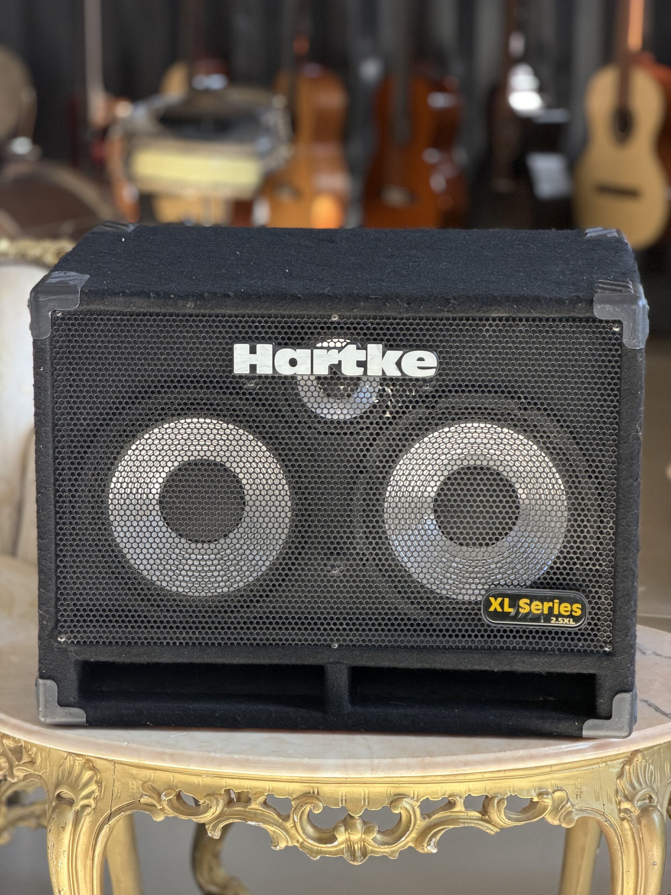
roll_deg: -0.4
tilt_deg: -13.0
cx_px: 336
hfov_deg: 14.8
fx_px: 2585
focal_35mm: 100
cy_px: 448
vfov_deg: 19.6
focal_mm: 16.89
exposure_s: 1/121
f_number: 2.8
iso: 200
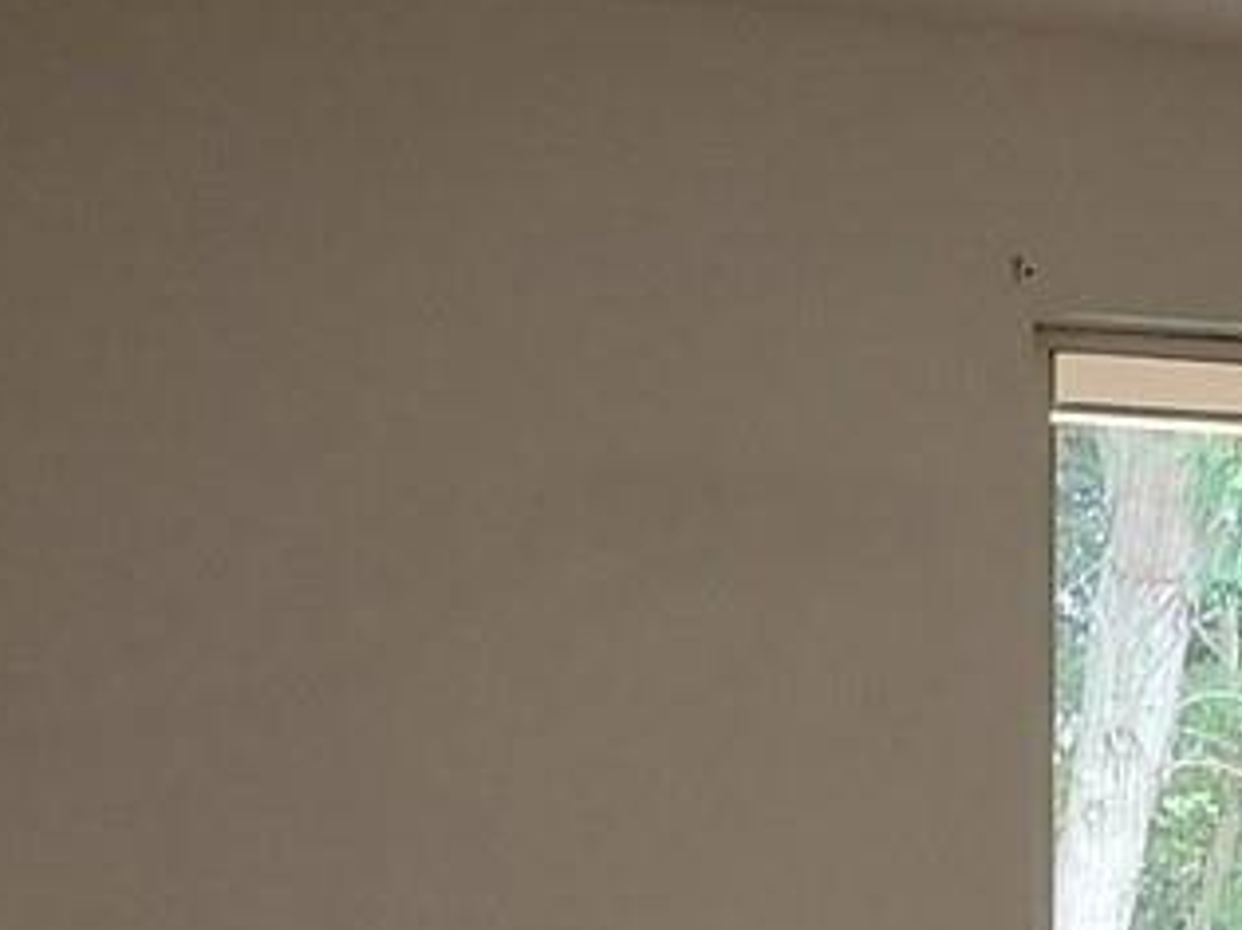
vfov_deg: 11.1
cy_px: 1021
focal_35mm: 132
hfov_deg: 12.7
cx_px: 2657
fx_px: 4734
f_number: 1.8
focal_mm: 5.4
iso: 100
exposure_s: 1/40
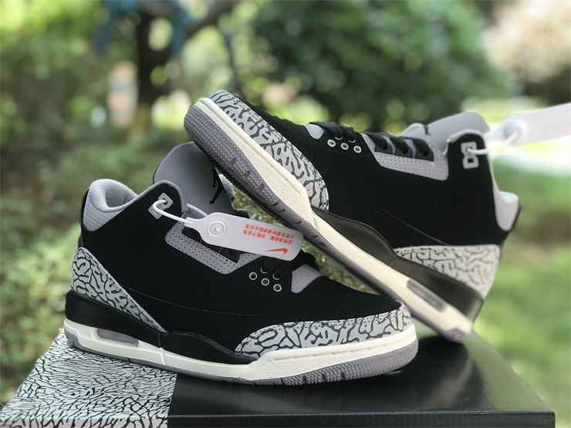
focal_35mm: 57
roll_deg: +0.2
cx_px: 286
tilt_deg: -6.8
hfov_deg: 33.8
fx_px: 940
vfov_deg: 25.7
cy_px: 214
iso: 32
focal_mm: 6.6
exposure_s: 1/100
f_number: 2.8
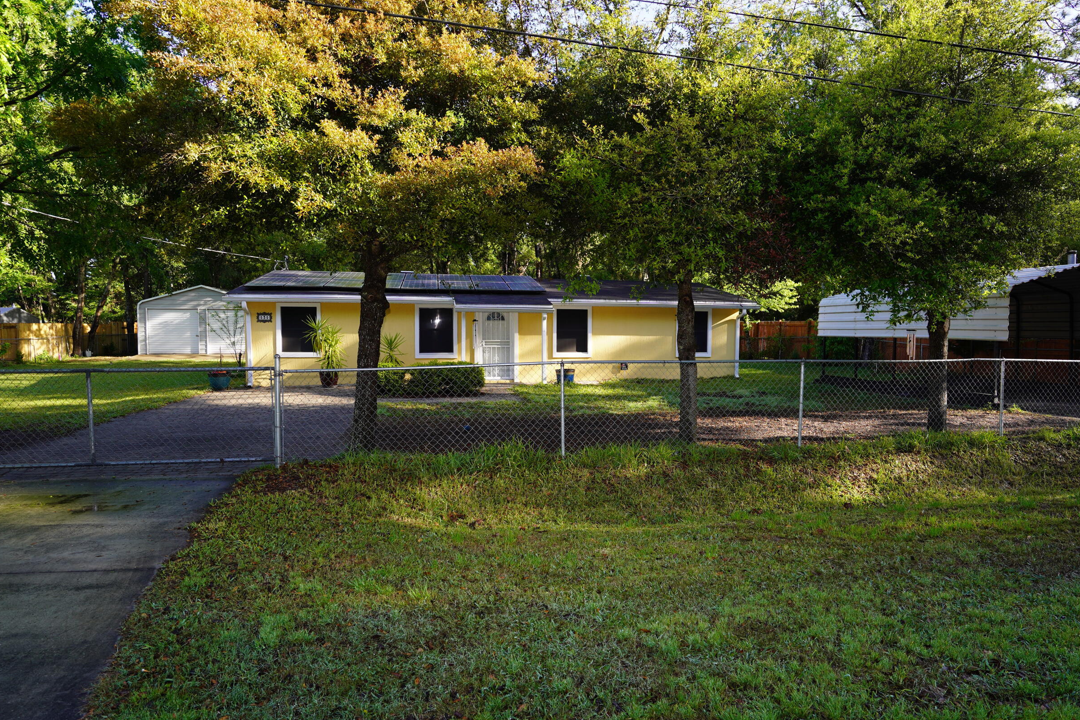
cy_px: 356
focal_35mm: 20
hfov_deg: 83.9
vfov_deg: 61.9
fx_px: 600
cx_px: 570
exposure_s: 1/80
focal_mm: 16
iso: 100
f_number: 5.6
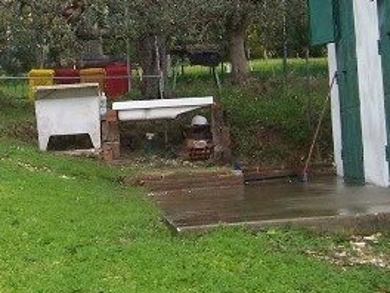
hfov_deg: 19.1
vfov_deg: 14.2
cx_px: 199
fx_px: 1160
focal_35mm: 103
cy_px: 38
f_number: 2.7
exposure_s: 1/90
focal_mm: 5.6
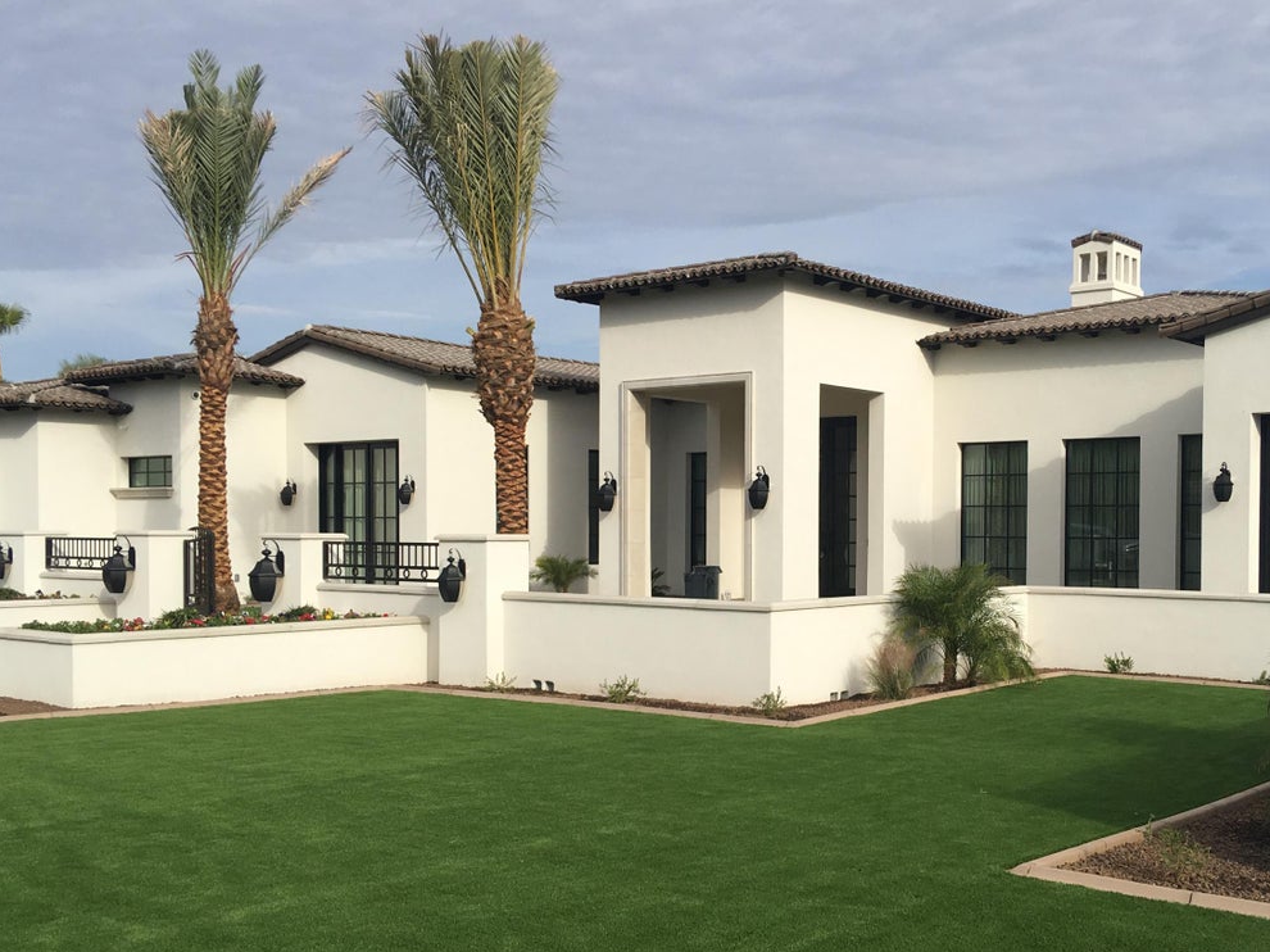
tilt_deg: -0.2
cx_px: 770
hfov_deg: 46.5
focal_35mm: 40
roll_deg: -0.9
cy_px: 575
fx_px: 1467
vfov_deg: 35.8
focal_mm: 4.15
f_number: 2.2
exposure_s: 1/1672
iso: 25
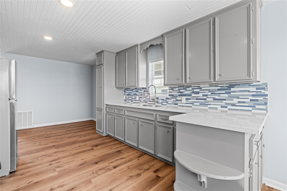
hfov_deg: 96.7
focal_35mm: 16
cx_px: 144
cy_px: 96
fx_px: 128
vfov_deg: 73.7
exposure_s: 1/1.67
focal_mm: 16
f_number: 9
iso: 200
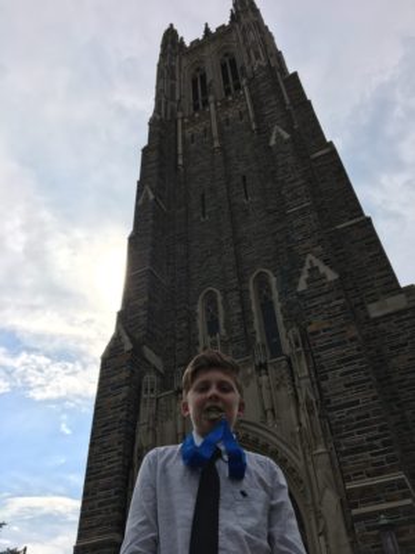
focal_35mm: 29
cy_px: 277
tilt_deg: +43.5
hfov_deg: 48.2
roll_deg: +3.2
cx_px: 208
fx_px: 464
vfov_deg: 61.7
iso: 25
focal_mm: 4.15
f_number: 2.2
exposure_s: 1/2747
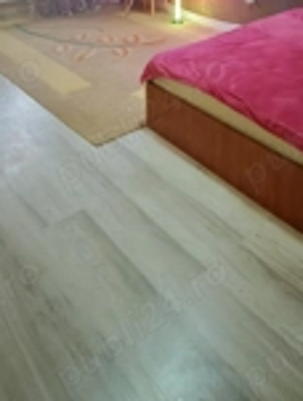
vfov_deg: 40.6
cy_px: -37
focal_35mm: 37
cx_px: 234
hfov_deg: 37.7
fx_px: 430
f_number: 2.2
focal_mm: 2.13
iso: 2000
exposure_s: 1/16.7
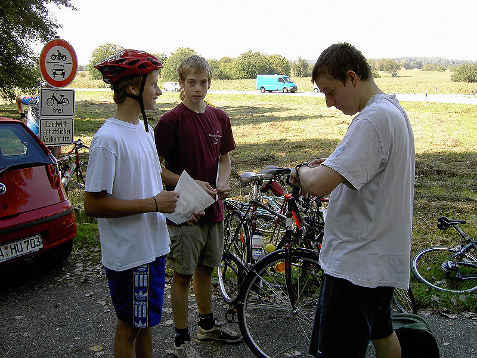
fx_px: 482
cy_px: 179
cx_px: 238
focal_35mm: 35
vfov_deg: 40.7
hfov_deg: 52.6
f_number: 4.8
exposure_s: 1/125
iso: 100
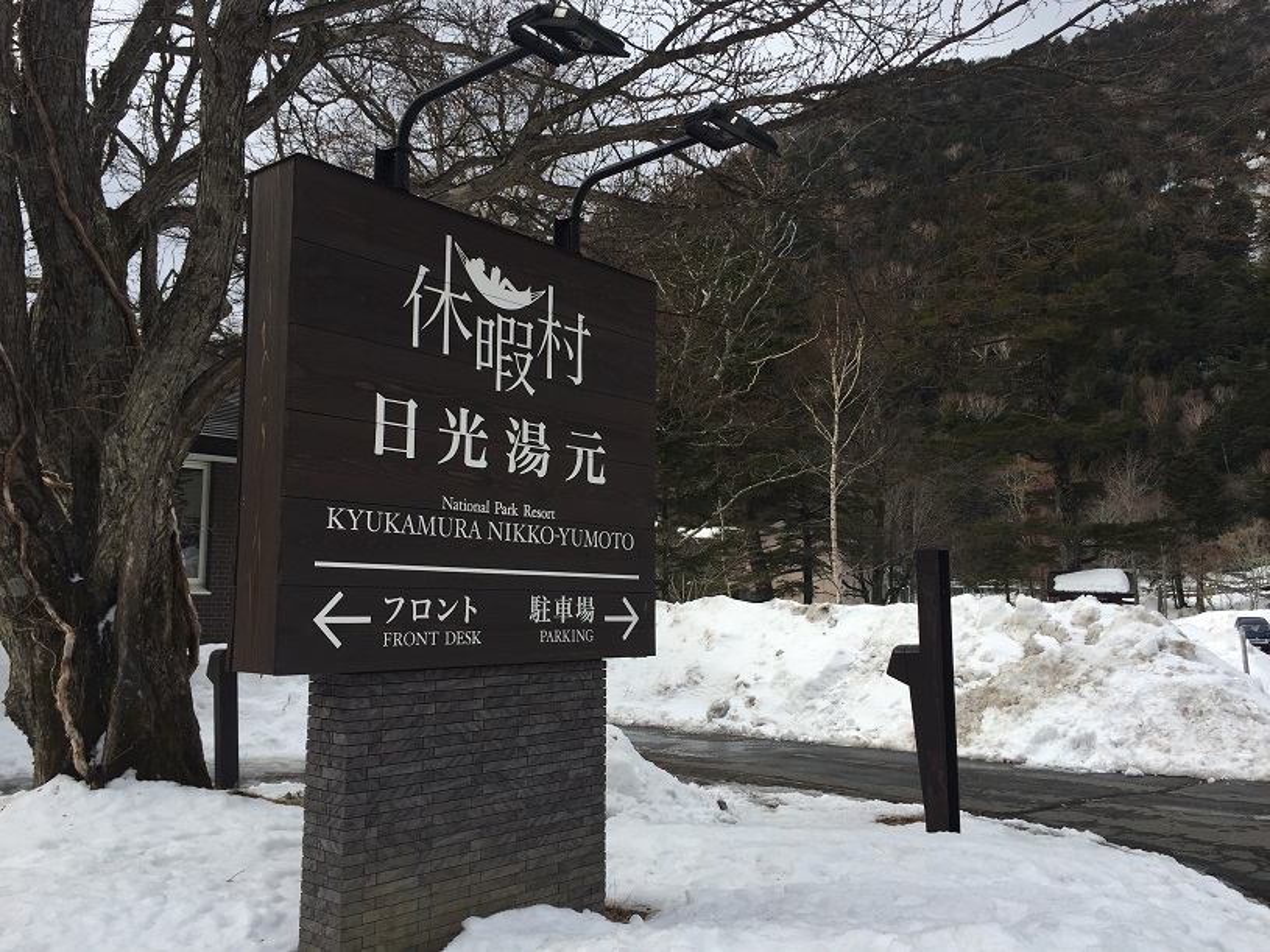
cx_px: 635
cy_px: 476
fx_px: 1064
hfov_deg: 61.7
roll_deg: -1.4
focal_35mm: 29
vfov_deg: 48.2
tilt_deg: +5.5
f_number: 2.2
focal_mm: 4.15
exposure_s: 1/1014
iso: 32
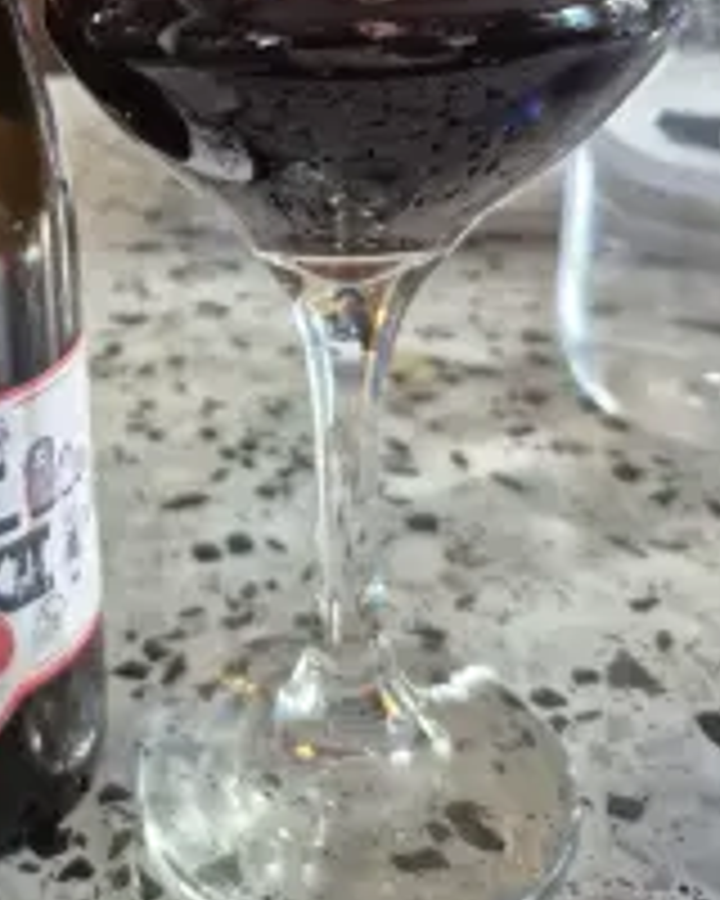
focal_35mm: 45
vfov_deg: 39.5
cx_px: 135
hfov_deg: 32.4
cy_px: 180
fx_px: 1199
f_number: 1.8
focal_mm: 5.4
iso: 1000
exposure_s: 1/120
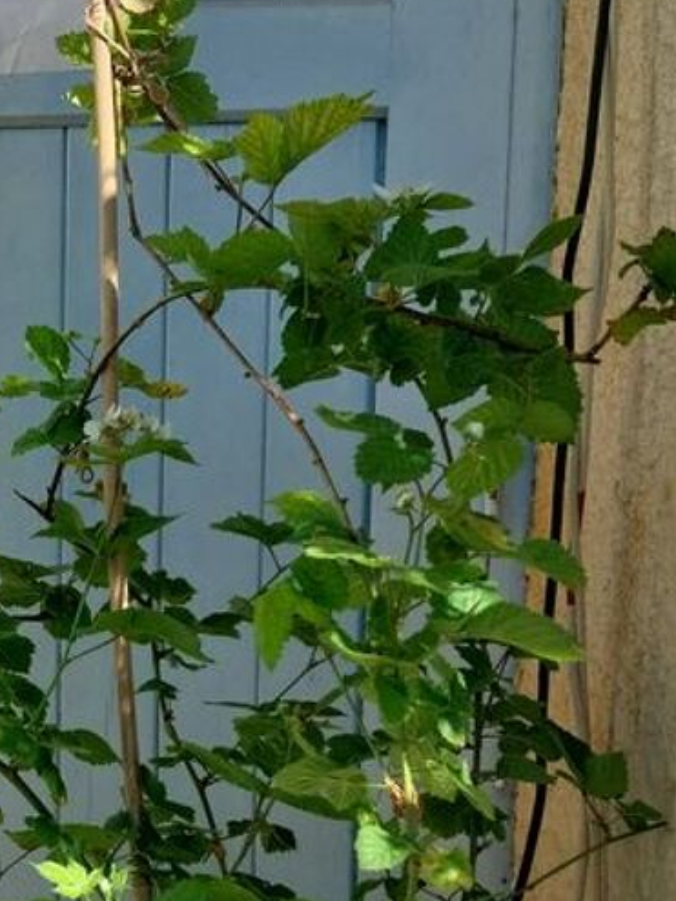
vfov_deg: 27.2
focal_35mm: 70
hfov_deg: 20.4
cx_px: 18
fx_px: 1823
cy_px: 724
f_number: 1.8
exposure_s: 1/831
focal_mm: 4
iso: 25
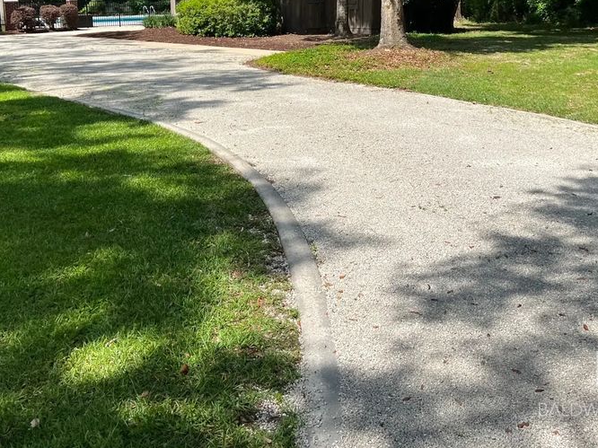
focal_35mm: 40
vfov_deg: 35.1
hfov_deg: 46.8
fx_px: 691
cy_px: 106
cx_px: 286
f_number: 1.5
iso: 50
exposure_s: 1/3704
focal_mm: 5.7
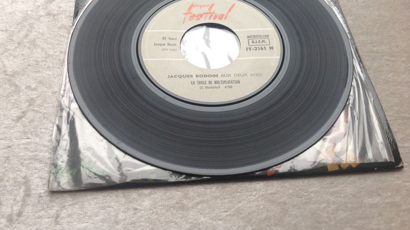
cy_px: 82
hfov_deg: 51.6
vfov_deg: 30.3
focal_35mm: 39
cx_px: 202
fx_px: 424
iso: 64
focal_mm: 4.28
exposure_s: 1/15
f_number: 2.4
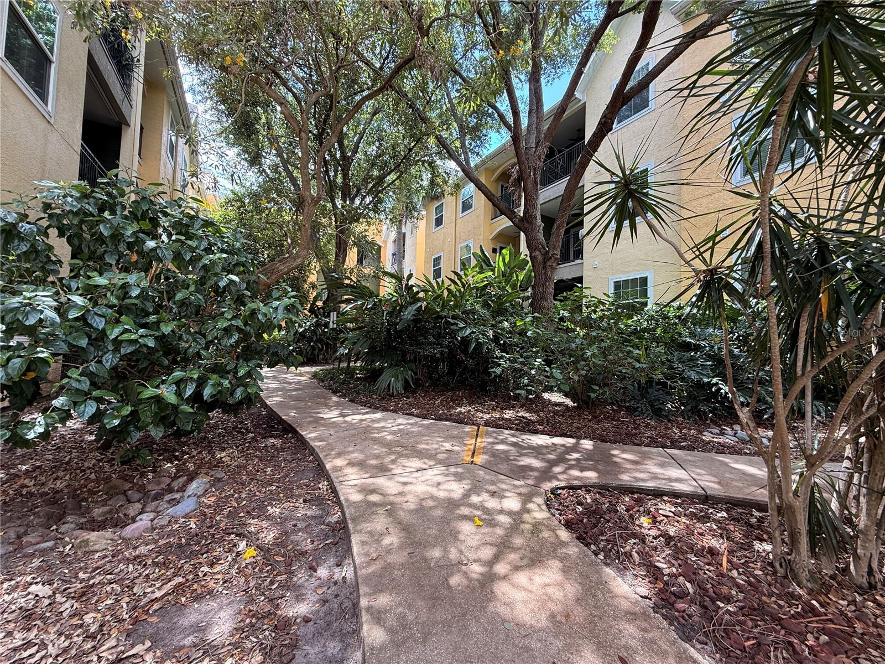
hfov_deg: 102.1
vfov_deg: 85.7
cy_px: 332
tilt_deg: +2.5
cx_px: 442
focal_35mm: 14
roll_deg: -1.9
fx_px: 358
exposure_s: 1/145
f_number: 2.2
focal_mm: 2.22
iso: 64
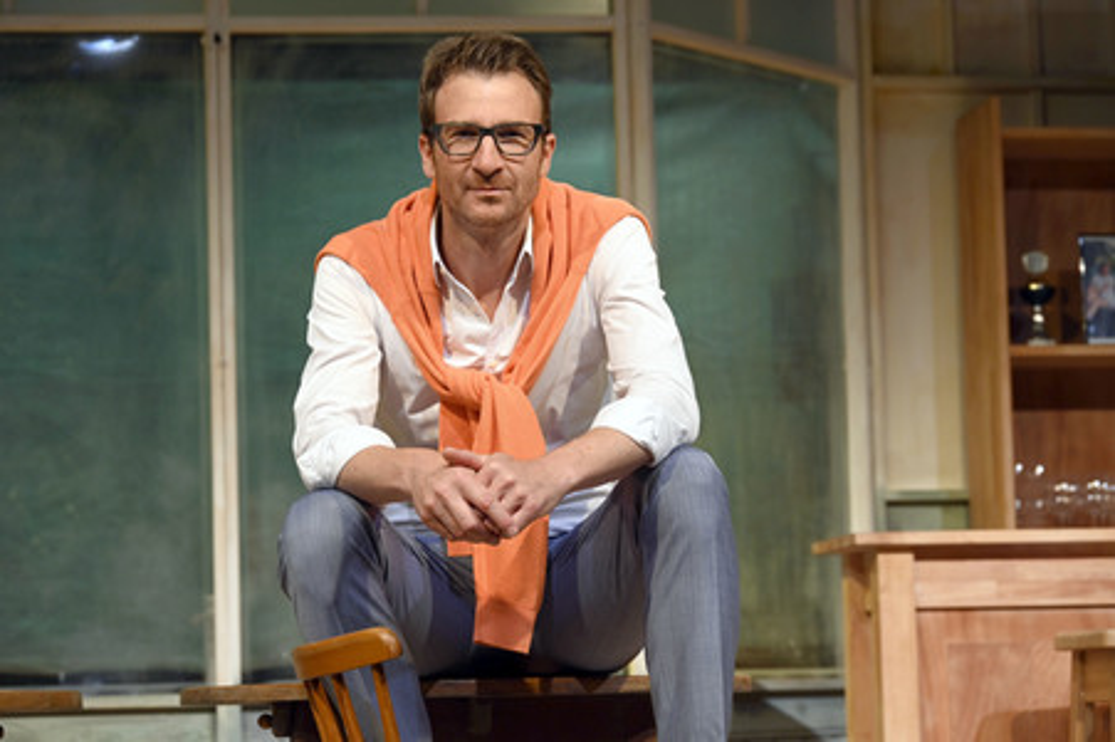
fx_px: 3064
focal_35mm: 99
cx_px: 558
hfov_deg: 20.6
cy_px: 371
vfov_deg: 13.8
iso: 1250
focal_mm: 99
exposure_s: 1/80
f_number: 6.3
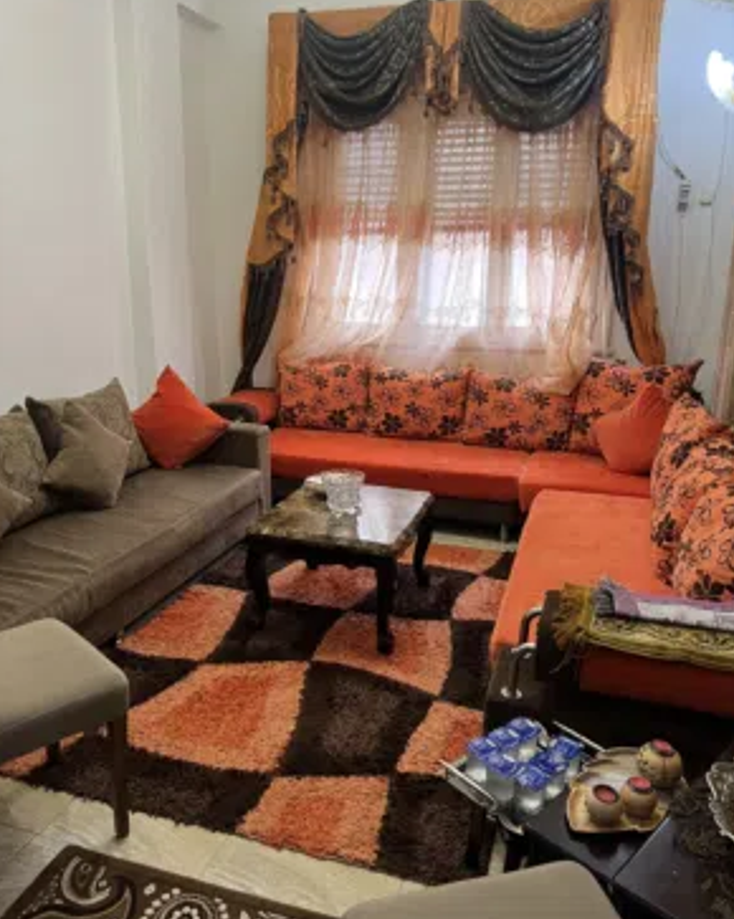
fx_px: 761
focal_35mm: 28
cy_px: 468
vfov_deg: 62.2
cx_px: 362
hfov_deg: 51.5
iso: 250
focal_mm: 5.7
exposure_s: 1/50
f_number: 1.5
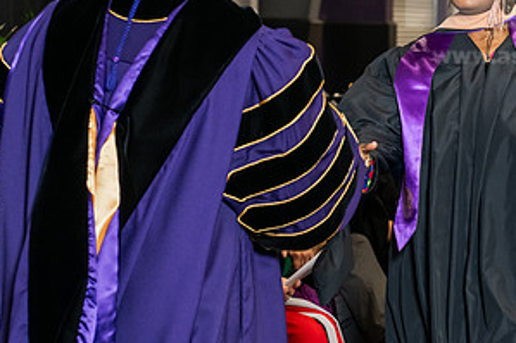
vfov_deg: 10.1
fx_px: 1948
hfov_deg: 15.1
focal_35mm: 136
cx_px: 354
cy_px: 92
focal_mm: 70
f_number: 5
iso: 2000
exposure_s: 1/200
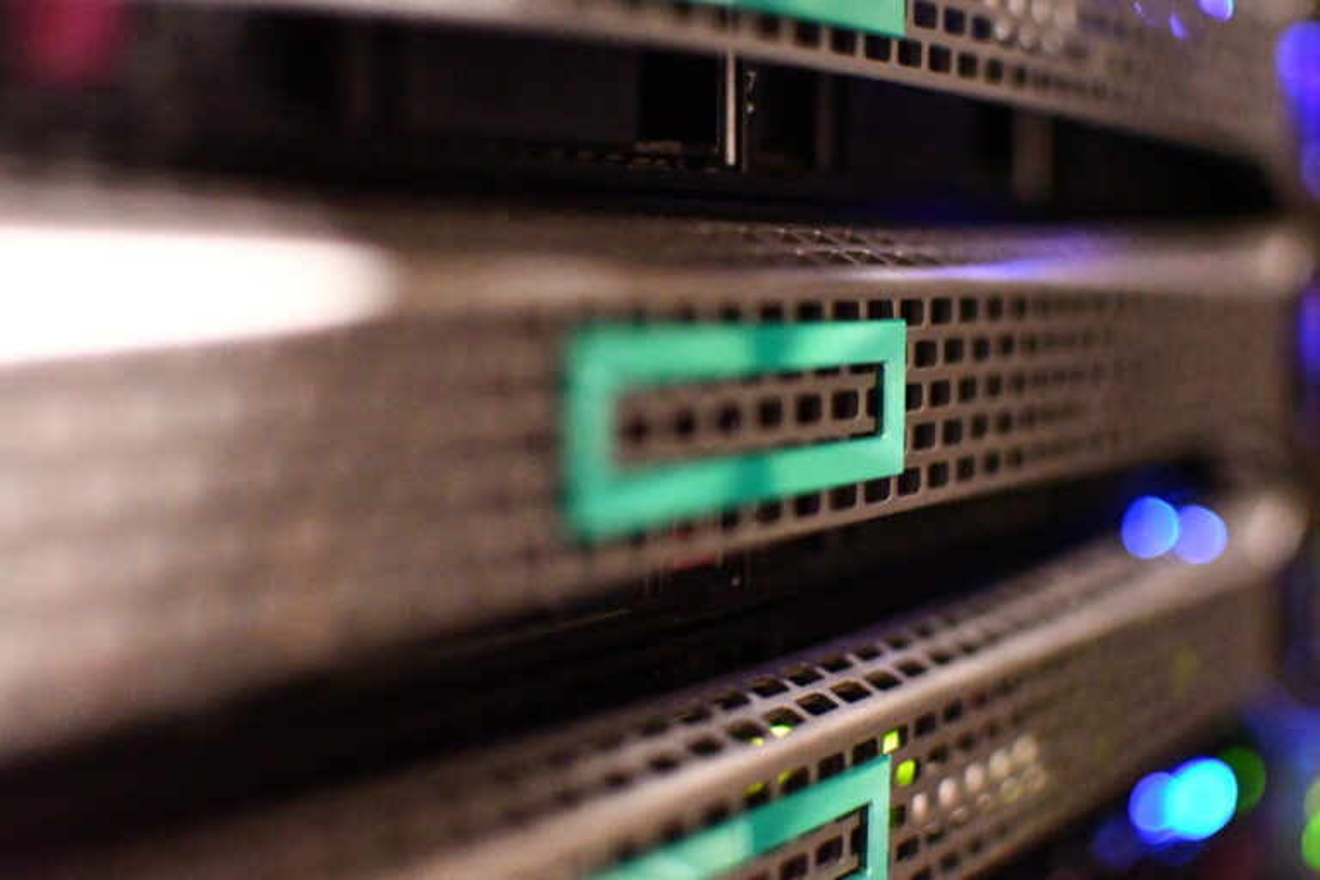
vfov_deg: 26.0
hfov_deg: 38.2
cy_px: 440
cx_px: 660
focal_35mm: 52
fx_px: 1907
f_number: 2
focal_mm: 35
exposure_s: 1/60
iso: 12800
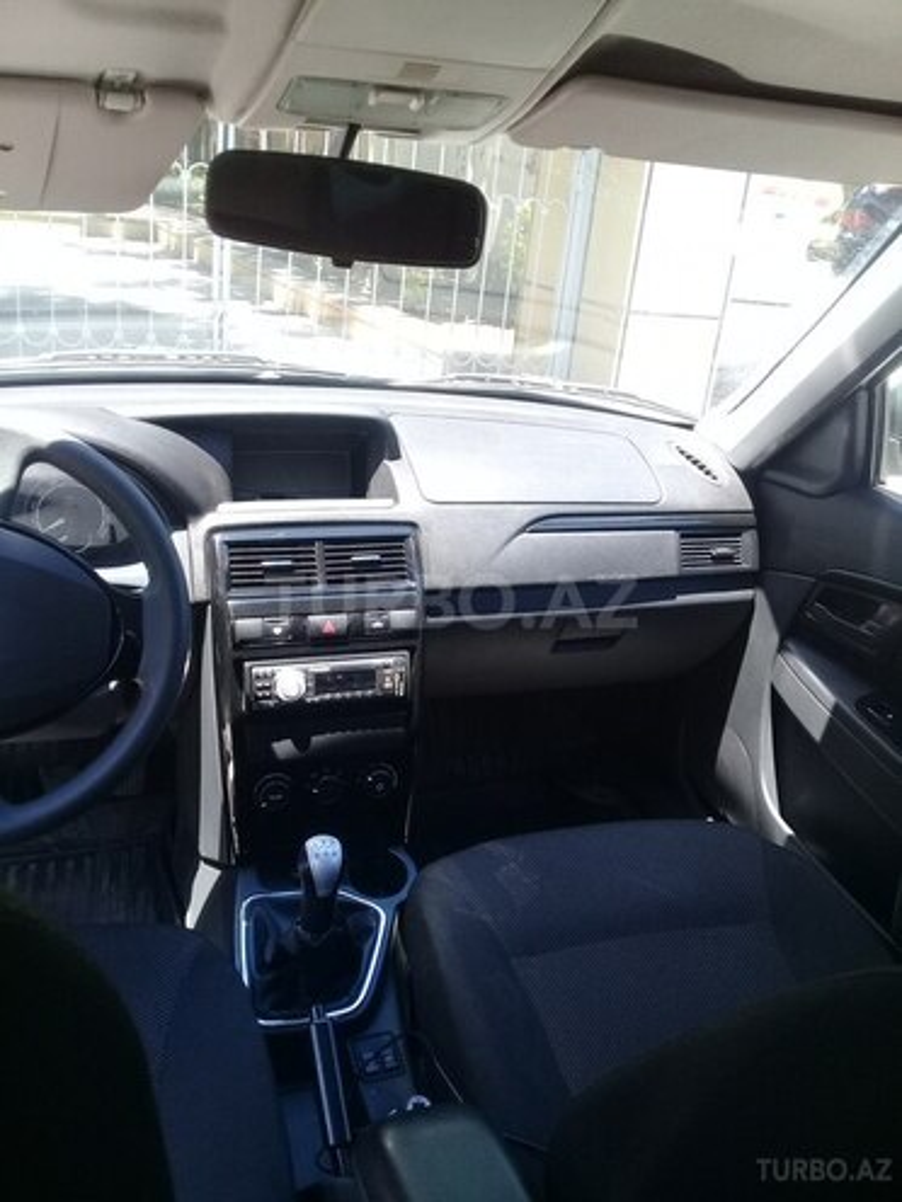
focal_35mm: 31
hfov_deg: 45.4
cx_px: 451
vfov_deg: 58.4
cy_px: 601
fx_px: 1077
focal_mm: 3.3
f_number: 2.2
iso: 64
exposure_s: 1/100
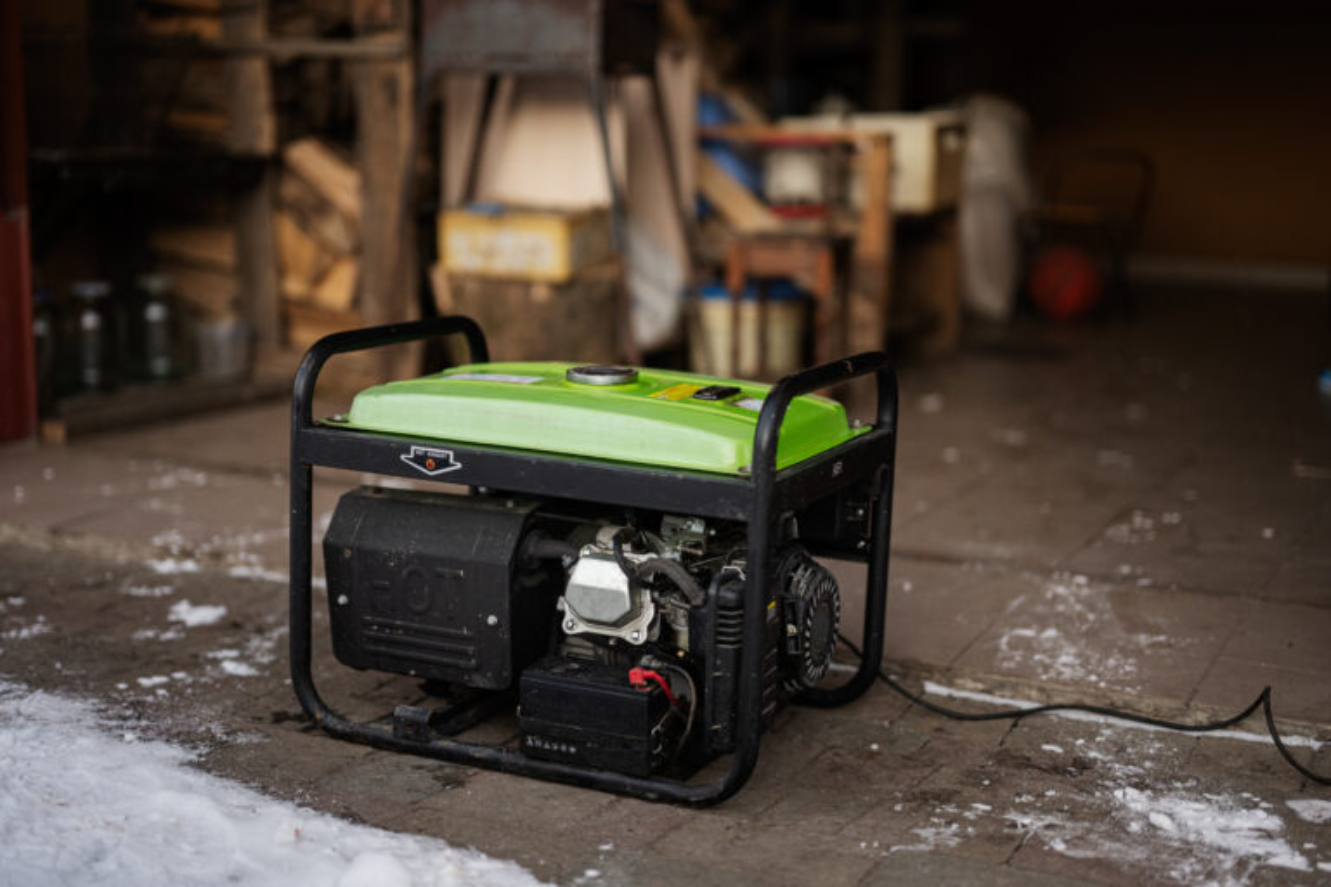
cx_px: 666
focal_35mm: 50
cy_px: 444
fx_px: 1848
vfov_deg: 27.0
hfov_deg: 39.6
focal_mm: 50
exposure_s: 1/500
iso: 500
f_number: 1.2
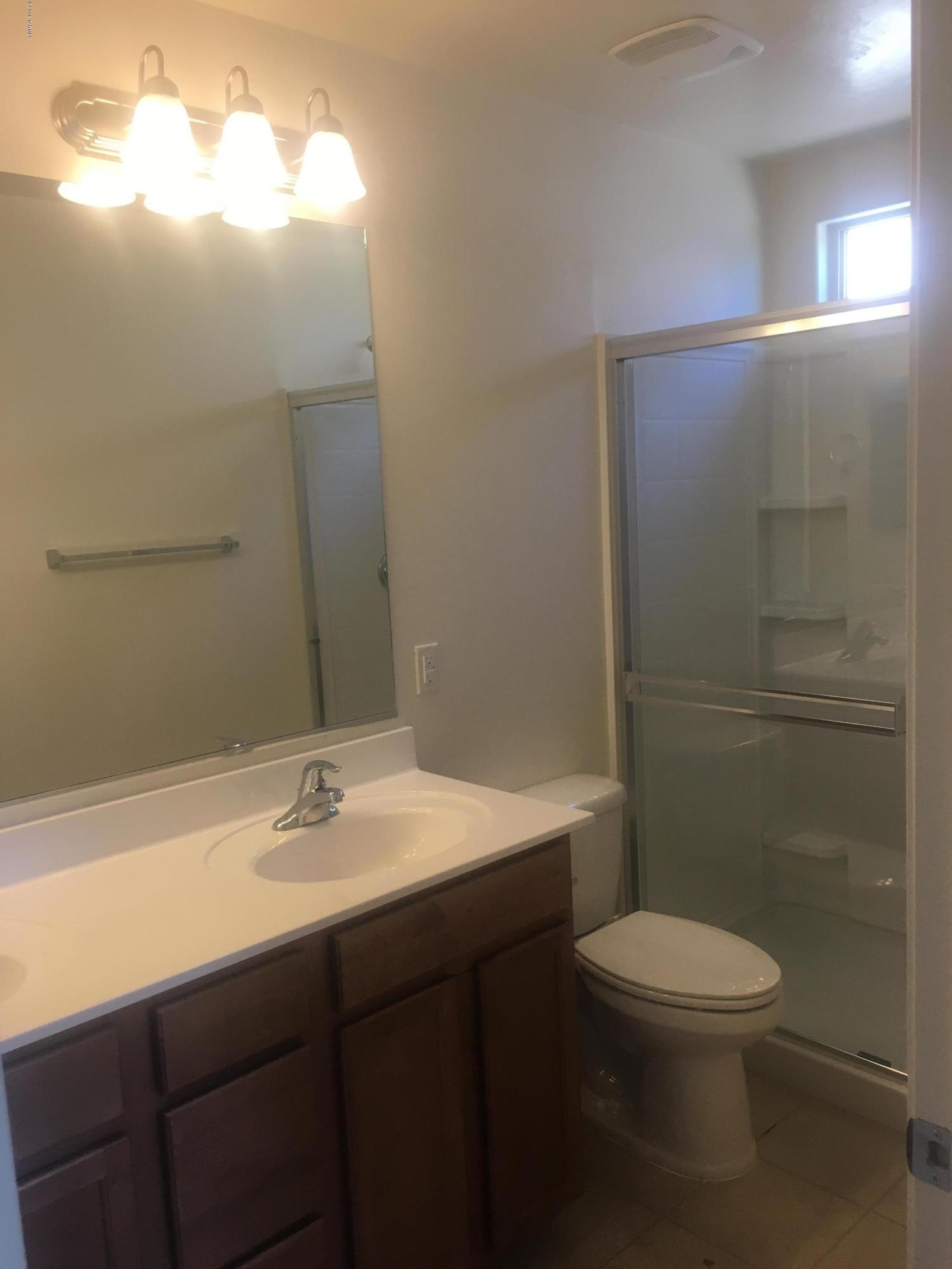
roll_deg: +2.4
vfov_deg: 61.7
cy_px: 634
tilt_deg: -7.4
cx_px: 476
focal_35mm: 29
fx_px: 1063
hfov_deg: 48.2
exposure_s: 1/30
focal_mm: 4.15
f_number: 2.2
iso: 32
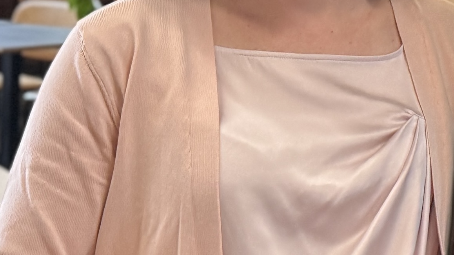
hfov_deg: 15.5
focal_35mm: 115
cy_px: -32
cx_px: 856
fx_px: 1384
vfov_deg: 10.4
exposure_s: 1/100
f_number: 1.78
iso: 250
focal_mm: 6.76
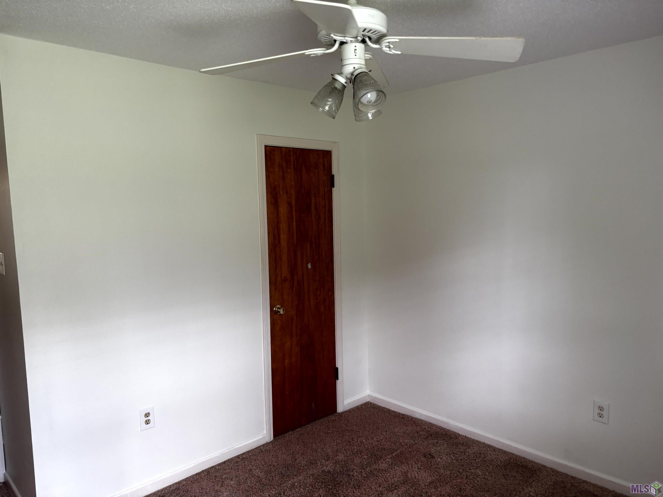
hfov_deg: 67.3
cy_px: 248
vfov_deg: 53.1
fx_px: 498
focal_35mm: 26
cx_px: 332
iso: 125
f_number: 1.6
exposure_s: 1/72
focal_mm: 5.96
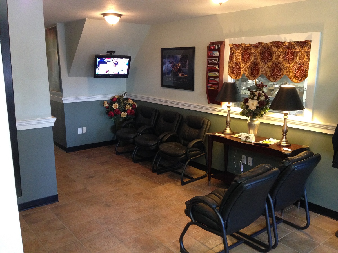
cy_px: 126
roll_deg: +1.0
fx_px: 322
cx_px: 169
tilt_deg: -13.1
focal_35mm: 33
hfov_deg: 55.4
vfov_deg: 42.9
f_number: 2.4
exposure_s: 1/20
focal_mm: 4.12
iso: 250
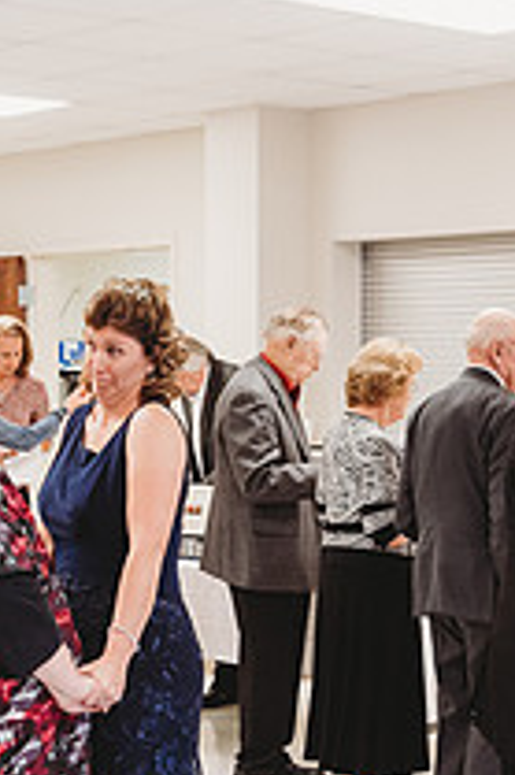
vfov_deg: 24.8
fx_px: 1762
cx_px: 133
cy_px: 441
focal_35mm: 82
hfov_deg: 16.5
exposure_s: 1/200
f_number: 4
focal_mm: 38
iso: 2500
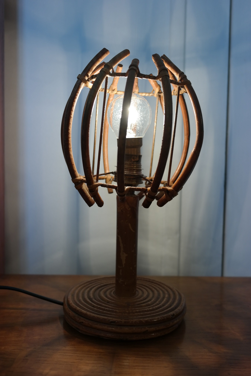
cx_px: 126
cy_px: 188
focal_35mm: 33
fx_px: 345
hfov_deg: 40.0
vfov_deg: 57.2
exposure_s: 1/60
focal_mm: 22
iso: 200
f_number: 3.5
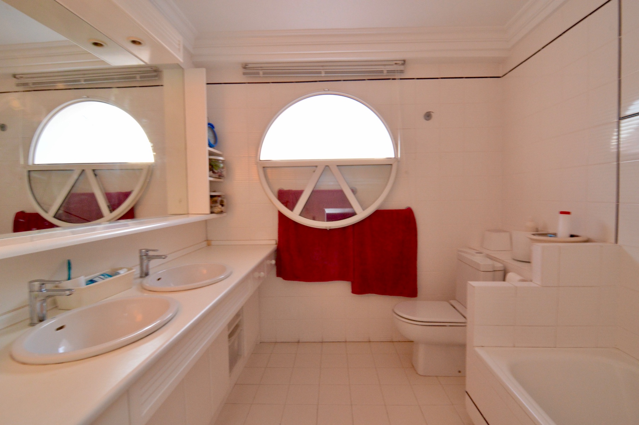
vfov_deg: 72.0
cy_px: 212
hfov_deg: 95.0
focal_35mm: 16
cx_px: 320
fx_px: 293
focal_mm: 11
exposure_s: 1/8
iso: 1400
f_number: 11
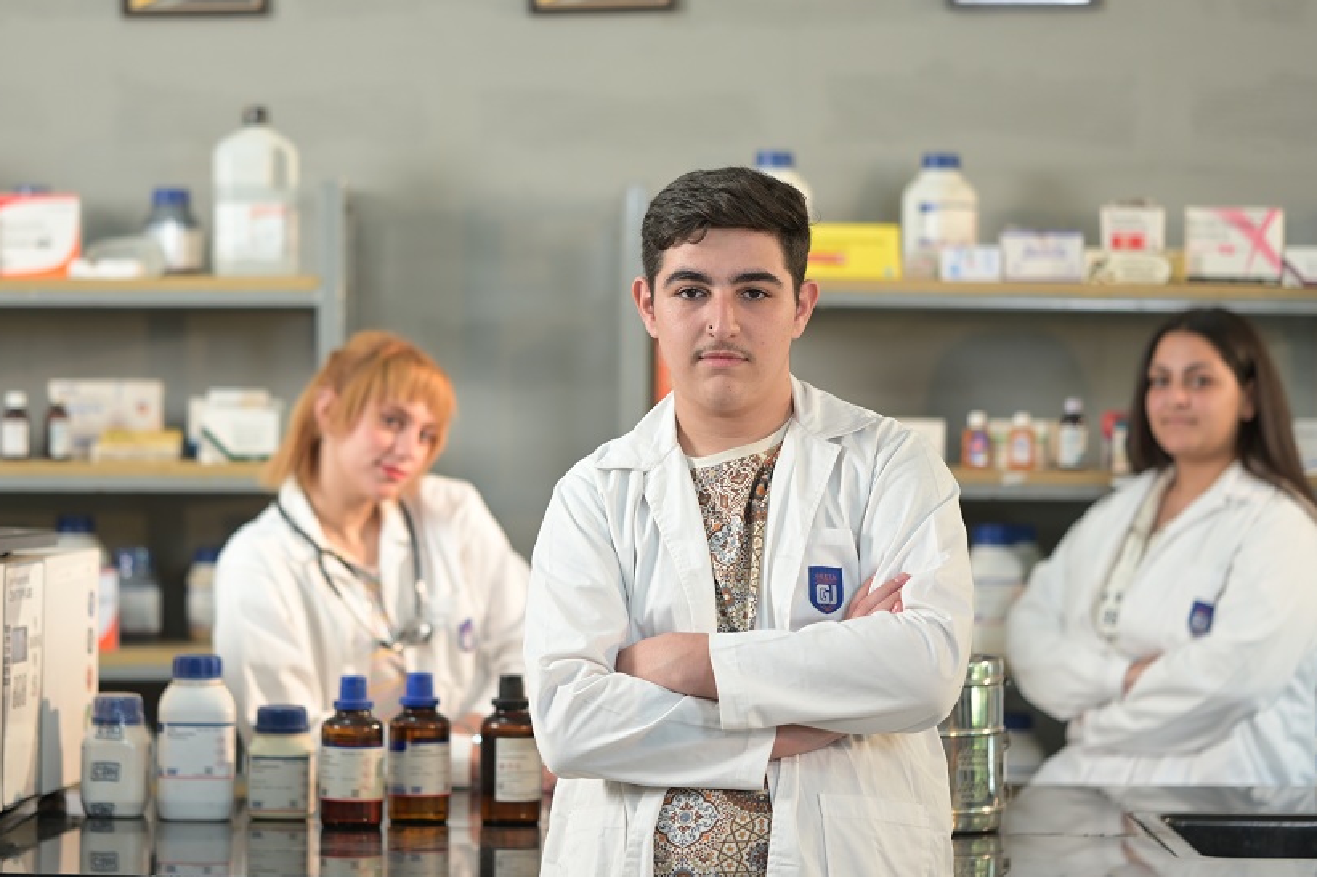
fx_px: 4206
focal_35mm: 115
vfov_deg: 11.9
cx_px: 509
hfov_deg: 17.8
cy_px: 345
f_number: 1.8
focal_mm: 85
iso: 125
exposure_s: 1/50
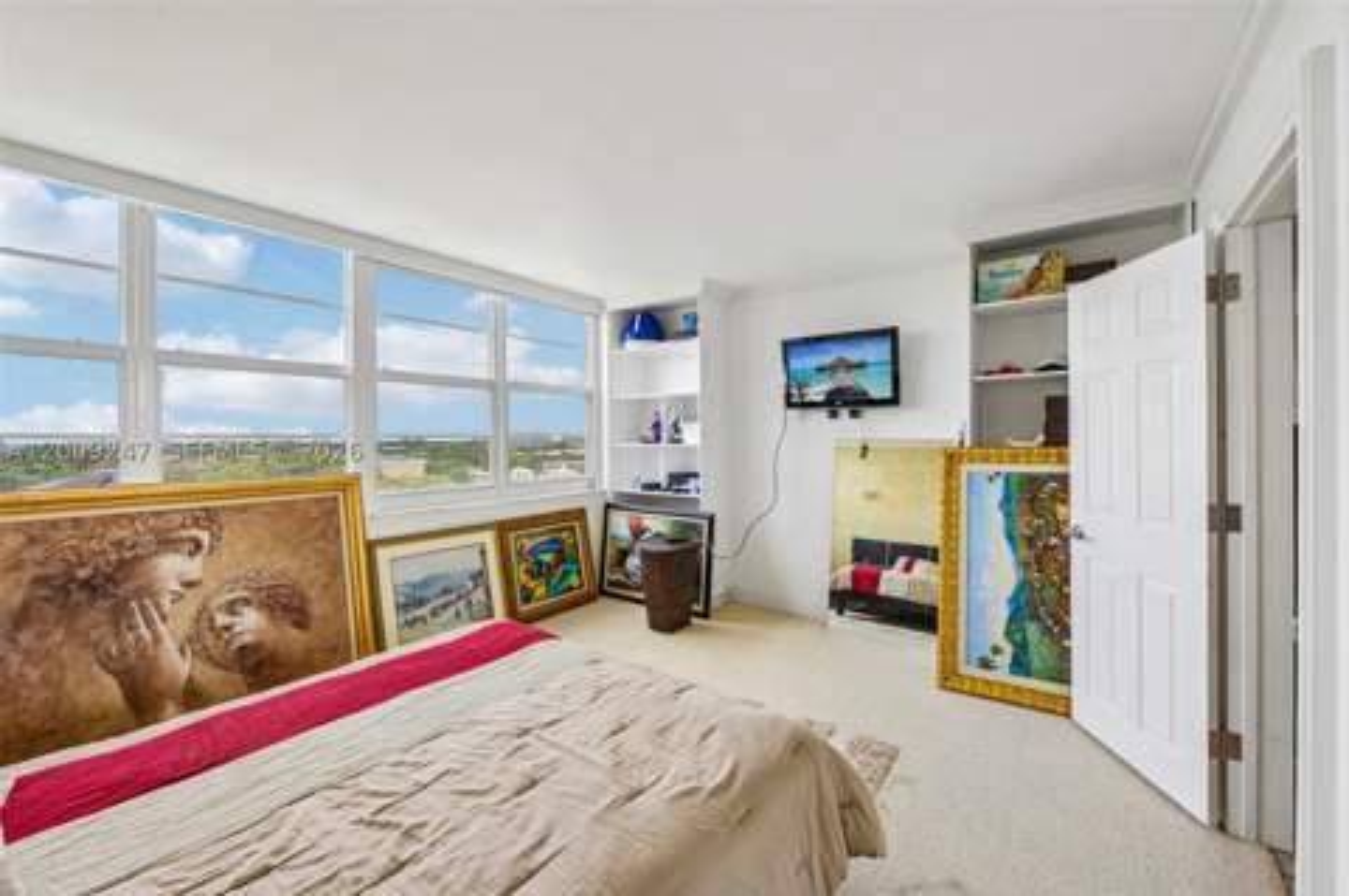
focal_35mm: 14
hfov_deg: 104.3
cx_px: 674
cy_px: 448
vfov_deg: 81.1
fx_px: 524
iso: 200
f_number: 9
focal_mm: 14
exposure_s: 1/60
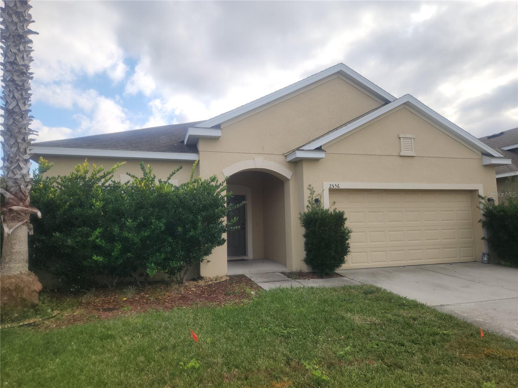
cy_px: 194
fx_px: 344
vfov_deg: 58.9
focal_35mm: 23
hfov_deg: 73.9
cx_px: 259
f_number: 1.8
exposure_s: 1/1192
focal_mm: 5.4
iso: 20
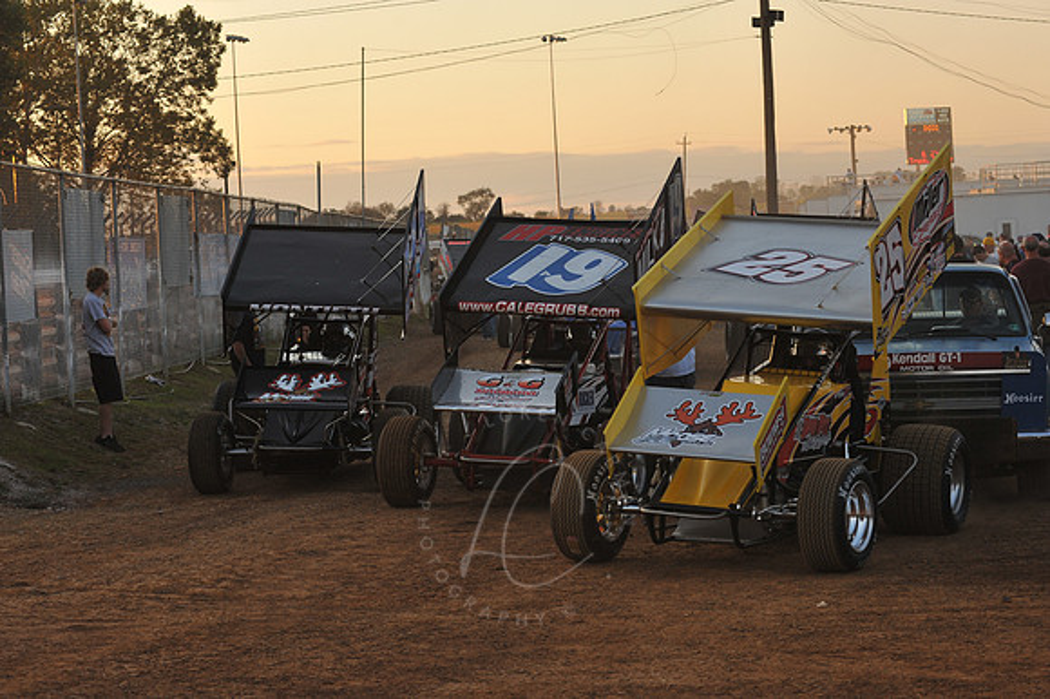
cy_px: 350
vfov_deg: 14.8
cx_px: 525
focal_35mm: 92
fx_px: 2682
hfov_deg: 22.2
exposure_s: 1/320
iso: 640
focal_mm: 92
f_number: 7.1
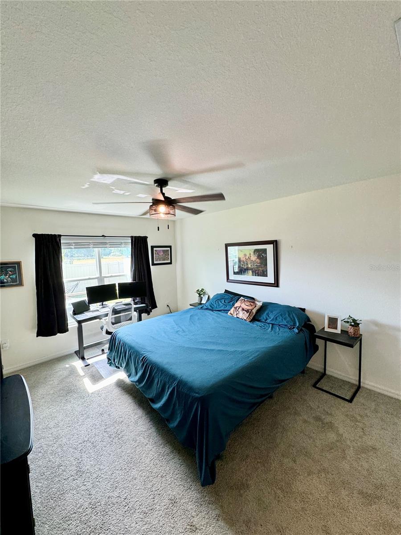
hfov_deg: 85.7
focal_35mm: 14
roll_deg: +1.9
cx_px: 200
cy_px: 268
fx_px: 216
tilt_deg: -3.2
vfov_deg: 102.1
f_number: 2.2
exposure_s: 1/120
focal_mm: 2.22
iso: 160
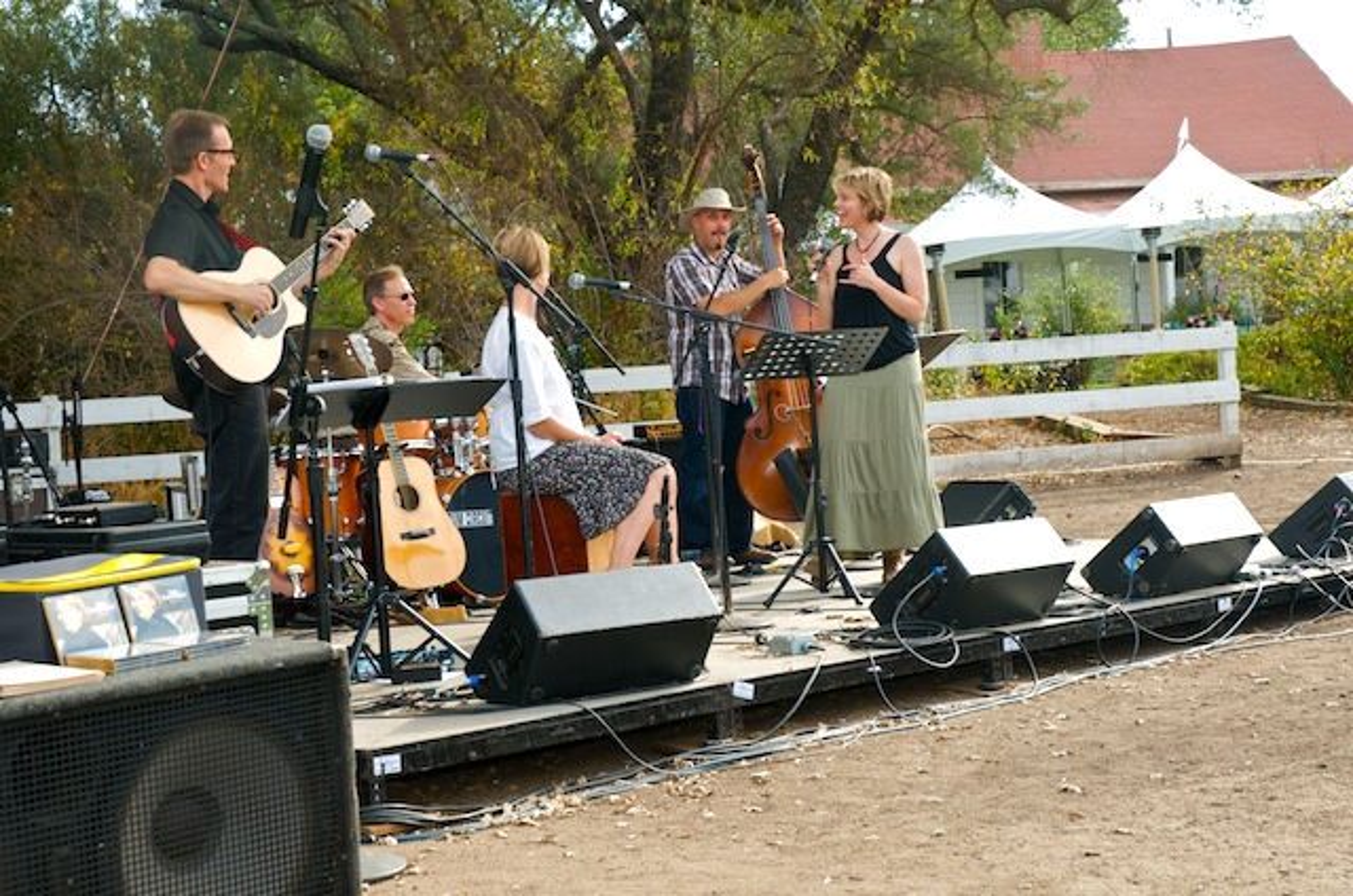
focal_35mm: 66
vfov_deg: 20.5
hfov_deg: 30.6
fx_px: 2476
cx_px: 676
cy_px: 448
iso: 250
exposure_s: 1/50
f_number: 8
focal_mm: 44
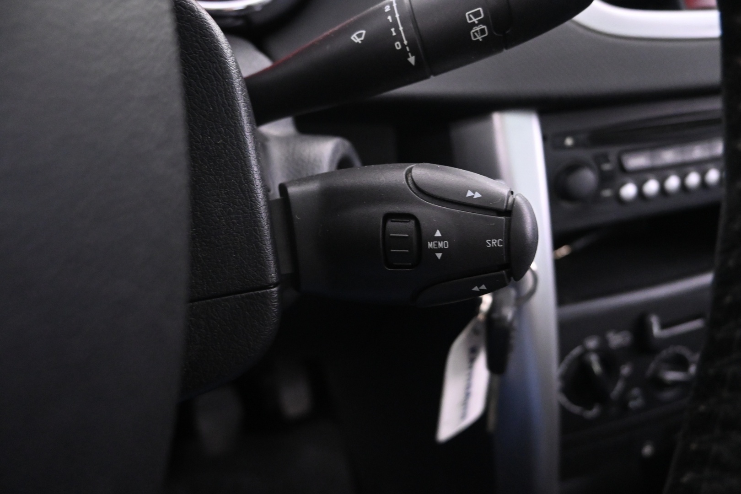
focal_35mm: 24
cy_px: 247
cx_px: 370
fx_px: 494
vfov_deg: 53.1
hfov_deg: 73.7
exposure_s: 1/15
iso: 4000
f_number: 3.5
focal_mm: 16
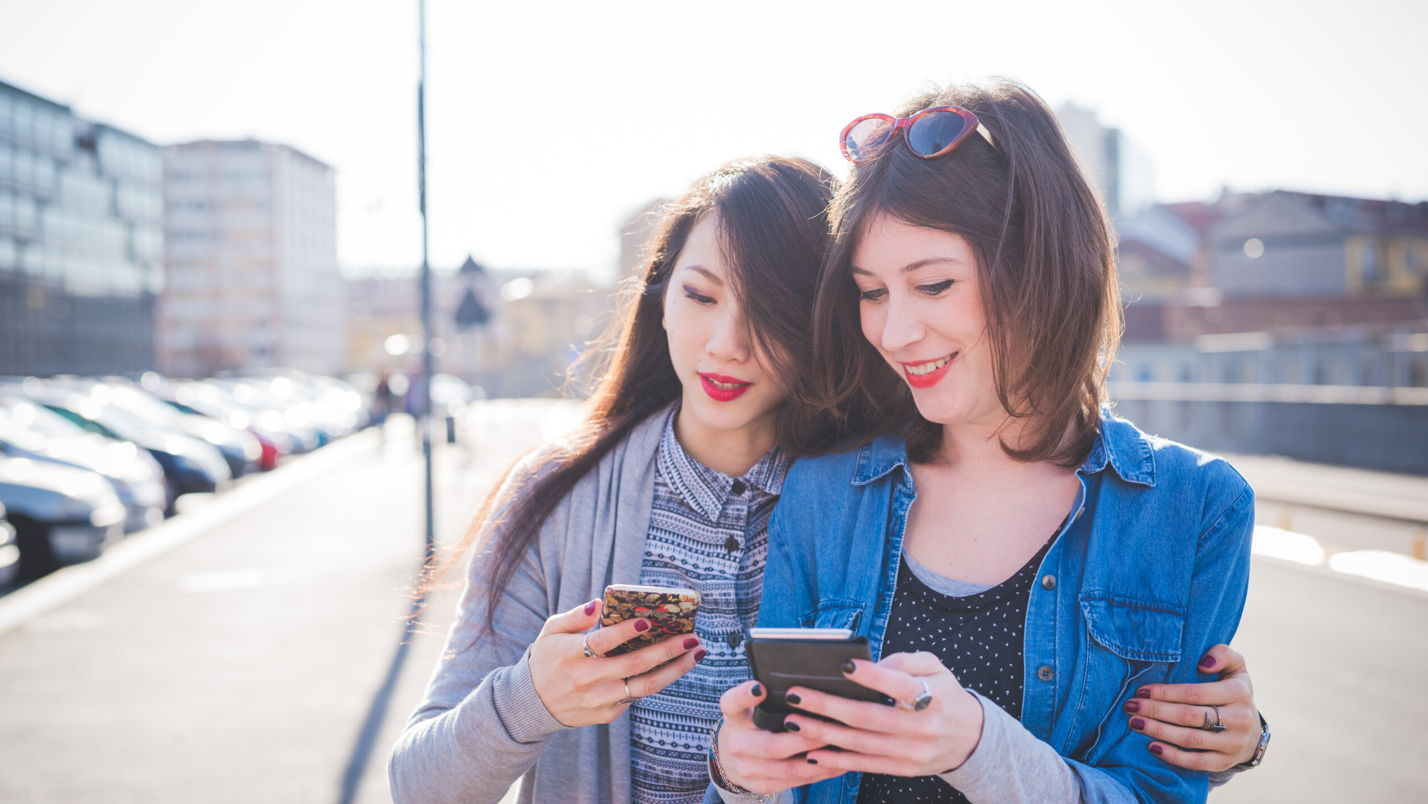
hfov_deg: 39.2
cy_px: 425
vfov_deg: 22.6
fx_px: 2007
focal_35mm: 53
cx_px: 711
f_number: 3.5
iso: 200
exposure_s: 1/800
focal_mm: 50
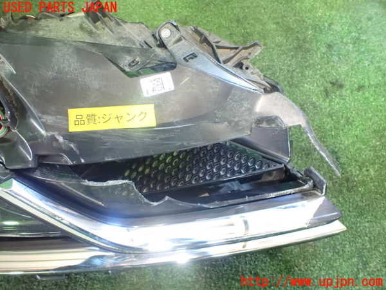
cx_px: 193
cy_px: 145
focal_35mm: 30
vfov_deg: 46.8
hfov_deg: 60.0
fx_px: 335
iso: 1600
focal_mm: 5.4
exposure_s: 1/30
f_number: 2.3
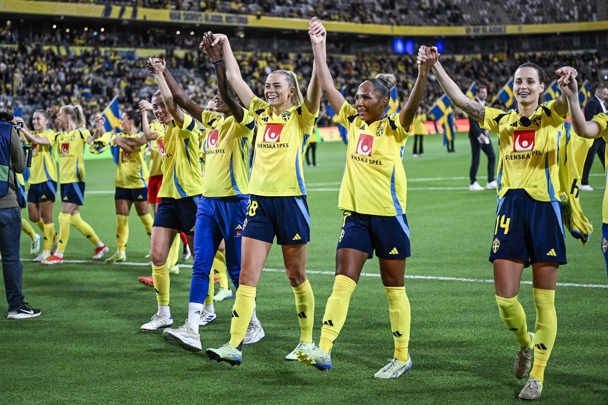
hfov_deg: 28.4
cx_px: 303
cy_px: 201
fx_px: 1199
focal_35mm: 71
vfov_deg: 19.2
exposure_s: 1/1600
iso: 4000
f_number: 2.8
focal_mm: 70
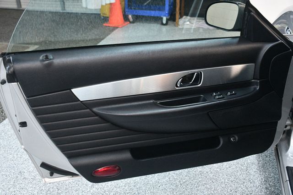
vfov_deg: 36.8
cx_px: 146
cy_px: 98
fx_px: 293
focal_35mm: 36
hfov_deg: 53.2
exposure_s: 1/100
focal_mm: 24
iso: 3200
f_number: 3.8
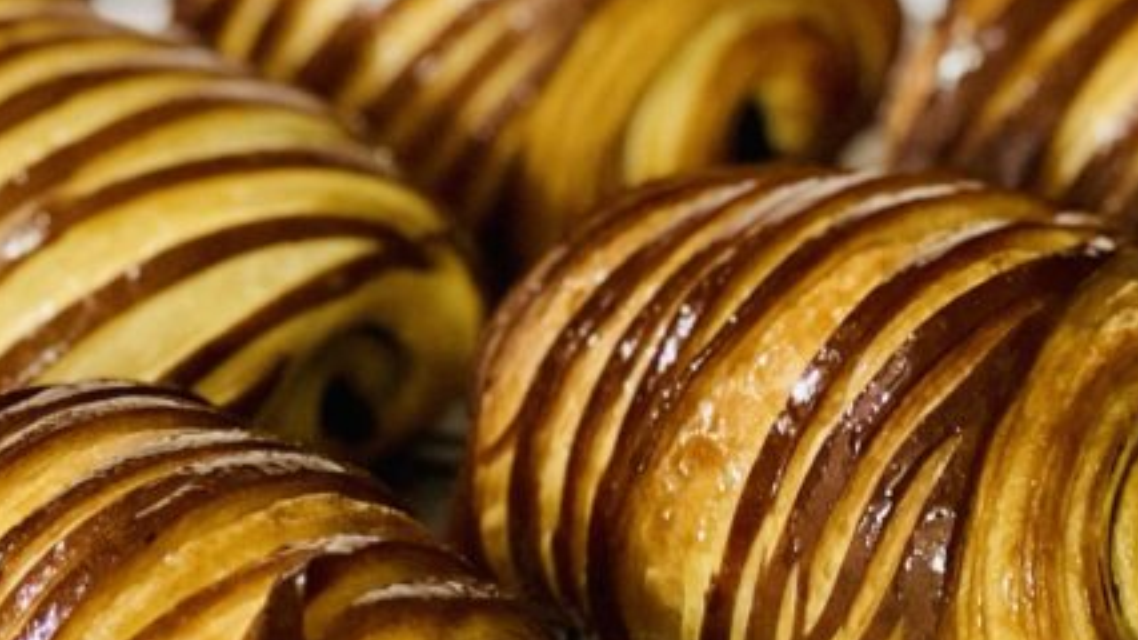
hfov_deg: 10.7
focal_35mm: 201
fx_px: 6064
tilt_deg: -21.9
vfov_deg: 6.0
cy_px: -99
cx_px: 285
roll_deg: +1.0
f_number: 2.8
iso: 320
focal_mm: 9
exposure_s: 1/33
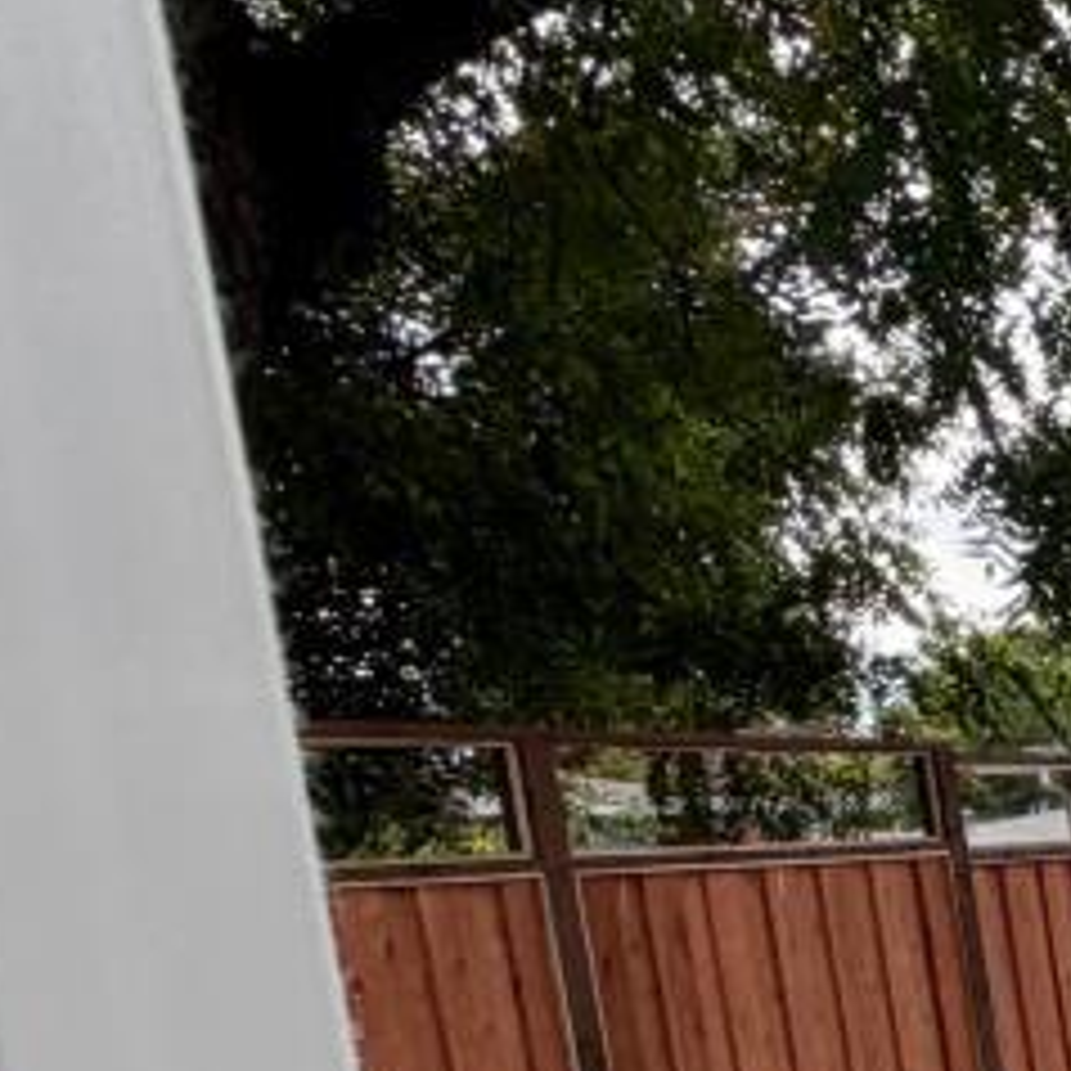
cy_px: 1150
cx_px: 2840
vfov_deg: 21.2
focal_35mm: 78
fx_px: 2730
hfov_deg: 13.2
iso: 32
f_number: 2.2
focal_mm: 2.22
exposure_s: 1/770
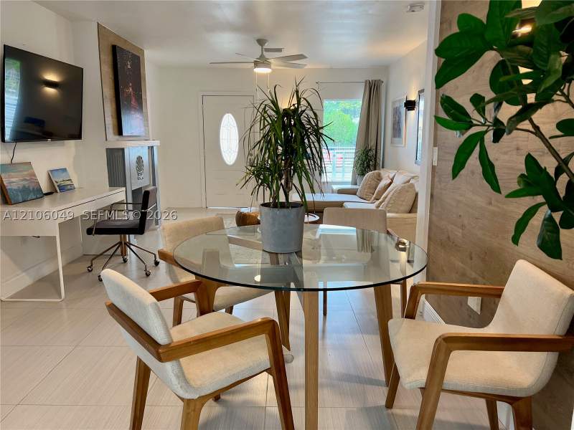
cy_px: 215
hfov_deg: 67.3
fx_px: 431
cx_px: 287
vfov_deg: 53.1
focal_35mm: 26
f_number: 1.5
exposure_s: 1/60
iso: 80
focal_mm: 5.7
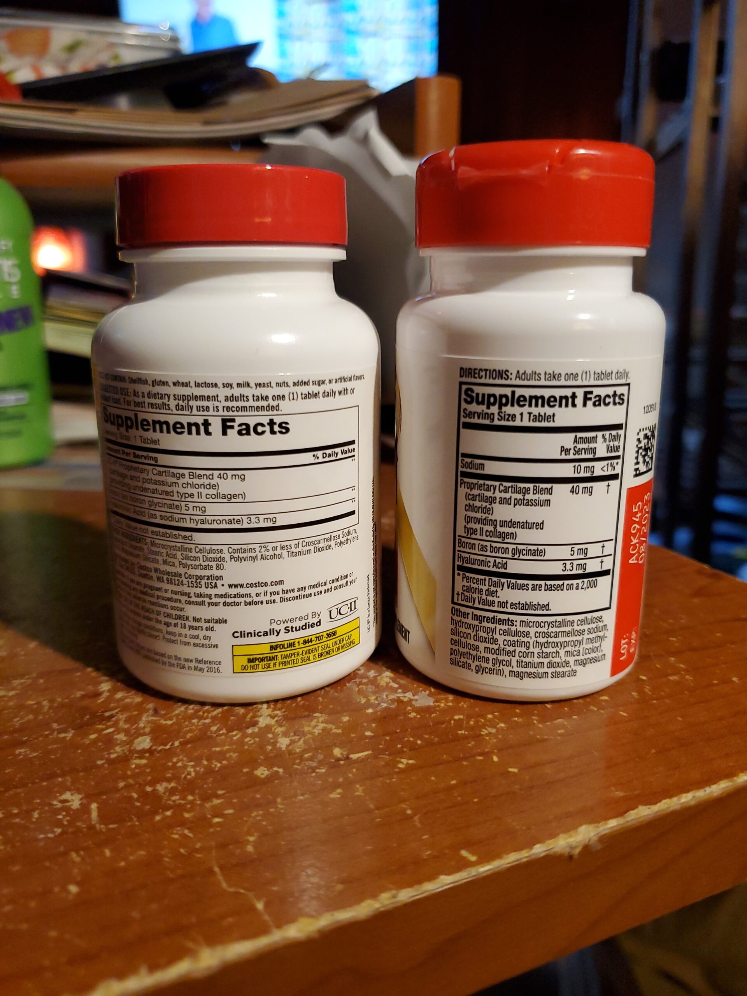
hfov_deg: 53.1
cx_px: 374
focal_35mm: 26
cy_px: 498
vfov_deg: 67.3
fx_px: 748
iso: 242
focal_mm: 4.3
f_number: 1.5
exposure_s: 1/60
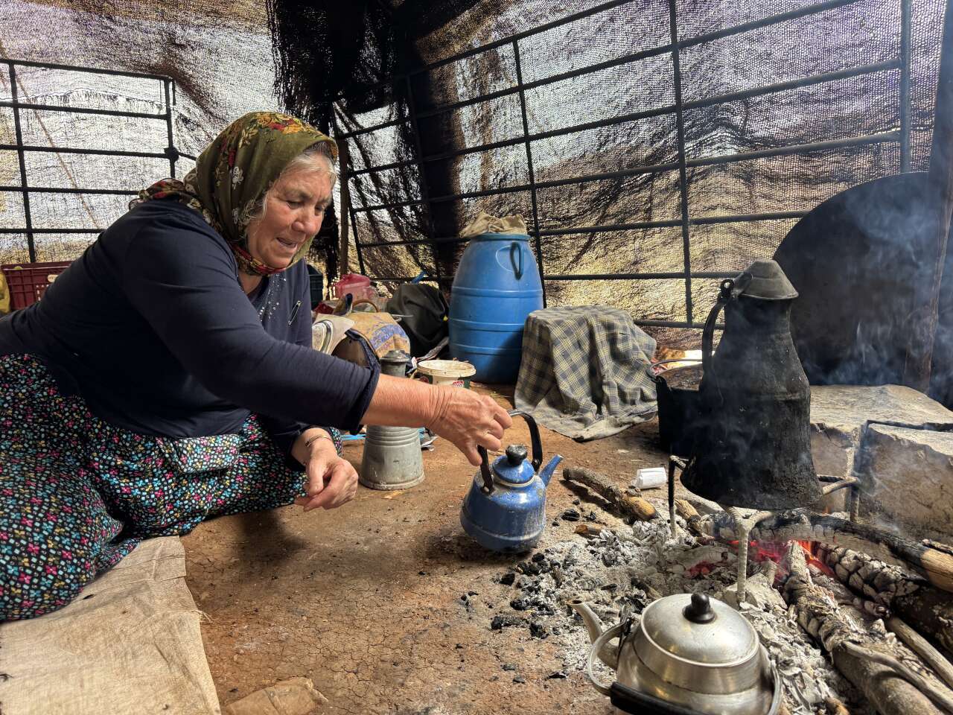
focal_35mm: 24
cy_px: 358
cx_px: 476
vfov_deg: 56.8
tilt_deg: -10.0
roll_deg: +1.0
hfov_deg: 71.6
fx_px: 661
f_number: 1.78
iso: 200
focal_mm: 6.76
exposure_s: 1/89
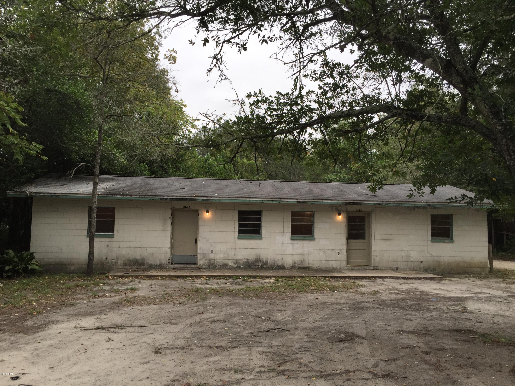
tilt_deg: +5.1
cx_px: 258
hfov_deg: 61.7
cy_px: 193
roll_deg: -1.7
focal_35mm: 29
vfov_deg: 48.2
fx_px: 431
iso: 32
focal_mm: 4.15
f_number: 2.2
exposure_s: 1/363
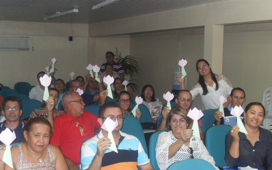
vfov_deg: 24.0
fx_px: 400
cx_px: 137
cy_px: 92
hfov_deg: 37.5
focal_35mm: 54
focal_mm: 8.4
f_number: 3.4
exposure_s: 1/60
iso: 400
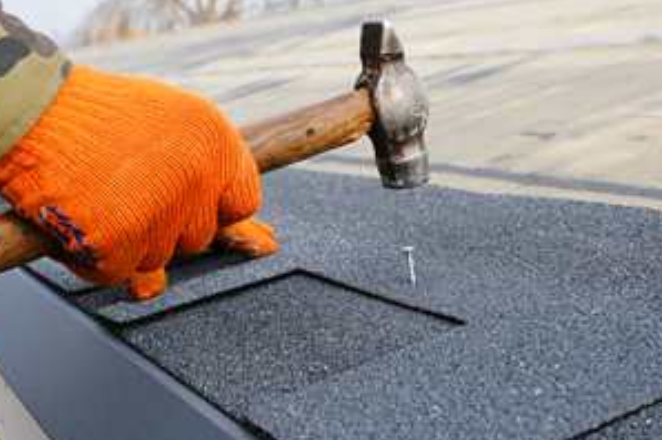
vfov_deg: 20.3
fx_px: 1225
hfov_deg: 30.2
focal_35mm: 67
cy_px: 167
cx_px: 338
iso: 200
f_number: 8
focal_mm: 31
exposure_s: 1/100
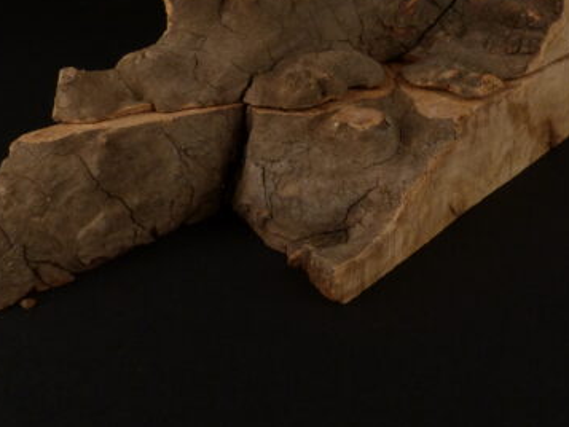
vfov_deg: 33.5
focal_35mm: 42
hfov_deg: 44.4
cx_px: 354
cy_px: 92
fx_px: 691
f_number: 5.6
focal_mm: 4.5
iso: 200
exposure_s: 1/13
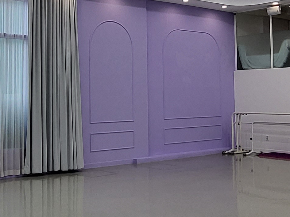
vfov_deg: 26.3
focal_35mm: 55
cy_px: 60
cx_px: 106
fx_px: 461
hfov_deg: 34.7
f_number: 2.2
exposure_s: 1/120
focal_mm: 1.74
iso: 50
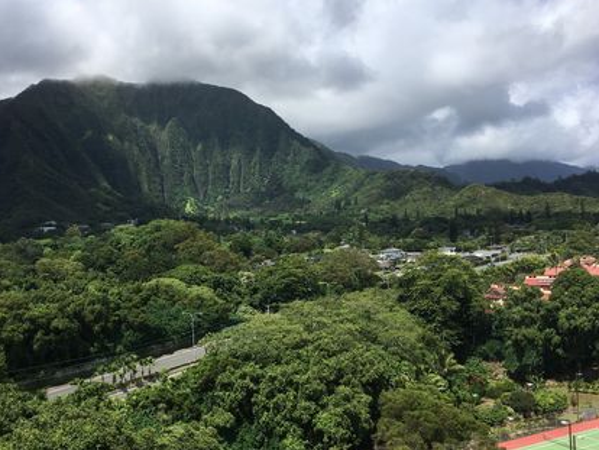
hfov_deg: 52.3
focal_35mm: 35
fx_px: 606
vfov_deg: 40.6
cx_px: 245
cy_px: 260
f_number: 2.2
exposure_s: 1/1709
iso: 25
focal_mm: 4.15
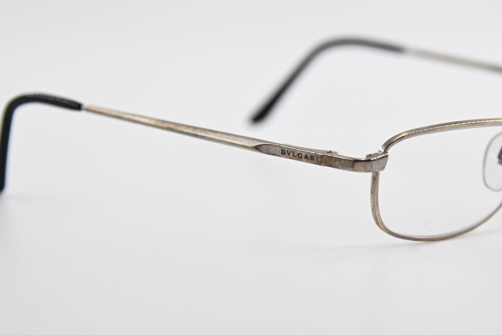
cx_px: 368
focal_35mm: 204
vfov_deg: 6.7
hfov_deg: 10.1
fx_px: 2844
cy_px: 129
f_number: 4
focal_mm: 80
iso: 200
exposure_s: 1/400
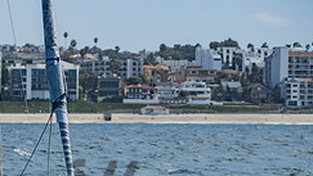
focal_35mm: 302
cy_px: 222
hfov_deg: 7.1
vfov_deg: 4.0
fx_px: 2508
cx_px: -48
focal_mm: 120
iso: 200
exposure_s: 1/3200
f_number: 6.3
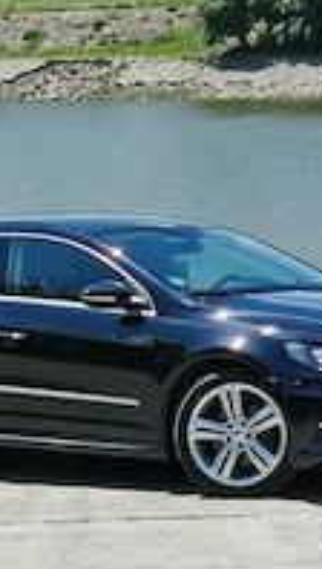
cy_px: 293
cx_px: 152
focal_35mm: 156
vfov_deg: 13.8
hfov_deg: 7.8
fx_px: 2358
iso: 100
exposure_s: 1/759
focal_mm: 5.25
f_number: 1.75
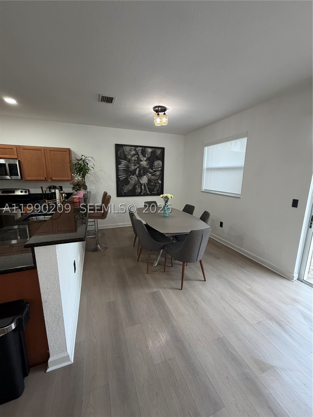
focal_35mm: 14
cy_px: 208
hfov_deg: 85.7
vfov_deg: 102.1
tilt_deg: -10.9
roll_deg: +0.8
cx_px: 156
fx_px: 169
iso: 320
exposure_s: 1/120
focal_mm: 2.22
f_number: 2.2
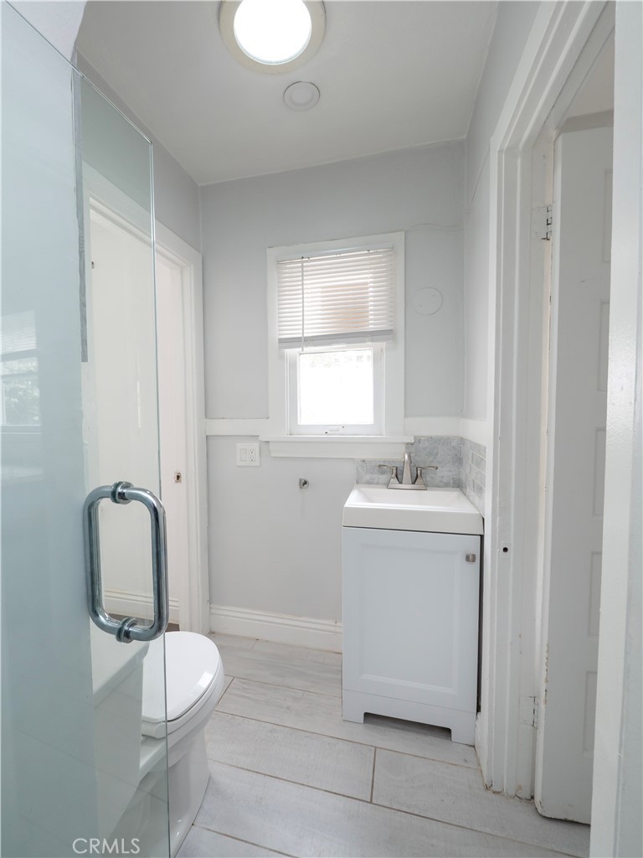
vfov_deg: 98.2
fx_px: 372
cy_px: 429
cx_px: 322
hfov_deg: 81.7
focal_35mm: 15
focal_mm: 7
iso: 200
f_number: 8
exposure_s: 1/8
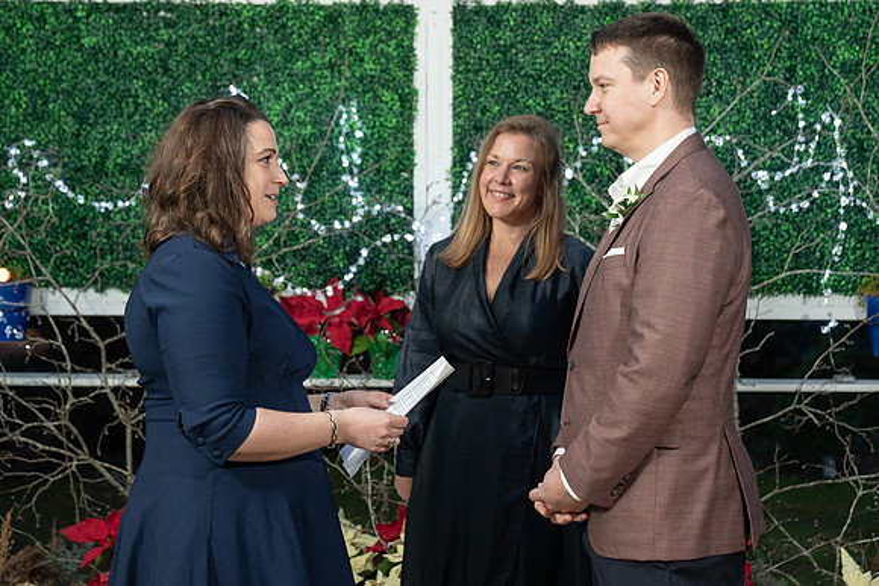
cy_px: 276
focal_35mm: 64
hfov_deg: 31.5
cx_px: 468
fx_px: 1559
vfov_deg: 21.3
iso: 2000
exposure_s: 1/100
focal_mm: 51
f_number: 2.8
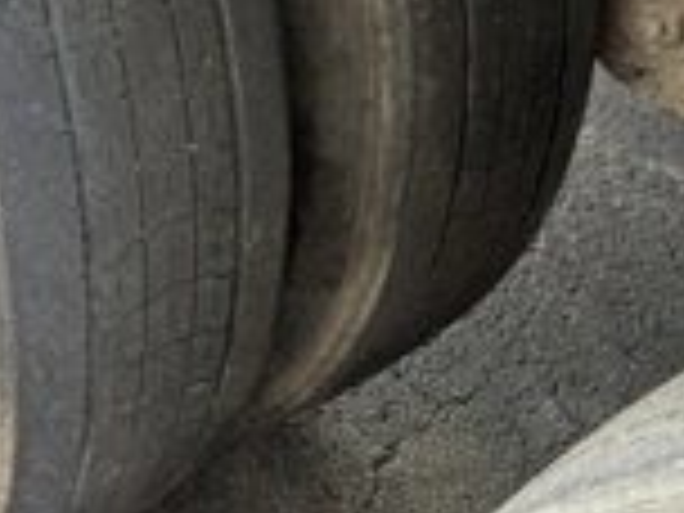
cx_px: 162
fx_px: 1245
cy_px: 54
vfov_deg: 22.7
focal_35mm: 63
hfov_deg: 30.2
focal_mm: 6.76
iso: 125
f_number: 1.78
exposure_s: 1/199
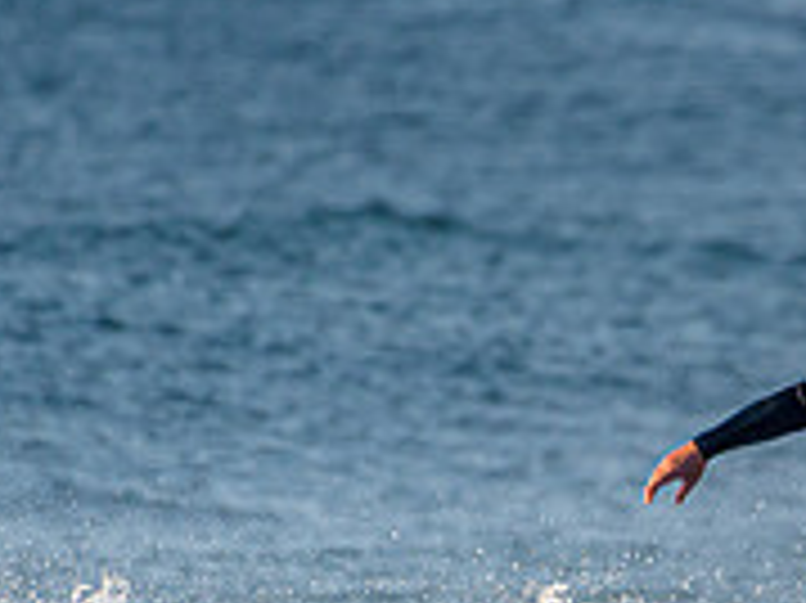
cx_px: 1121
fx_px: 44419
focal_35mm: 1909
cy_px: 843
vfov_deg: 0.8
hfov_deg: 1.0
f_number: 5.6
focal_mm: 500
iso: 560
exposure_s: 1/2000
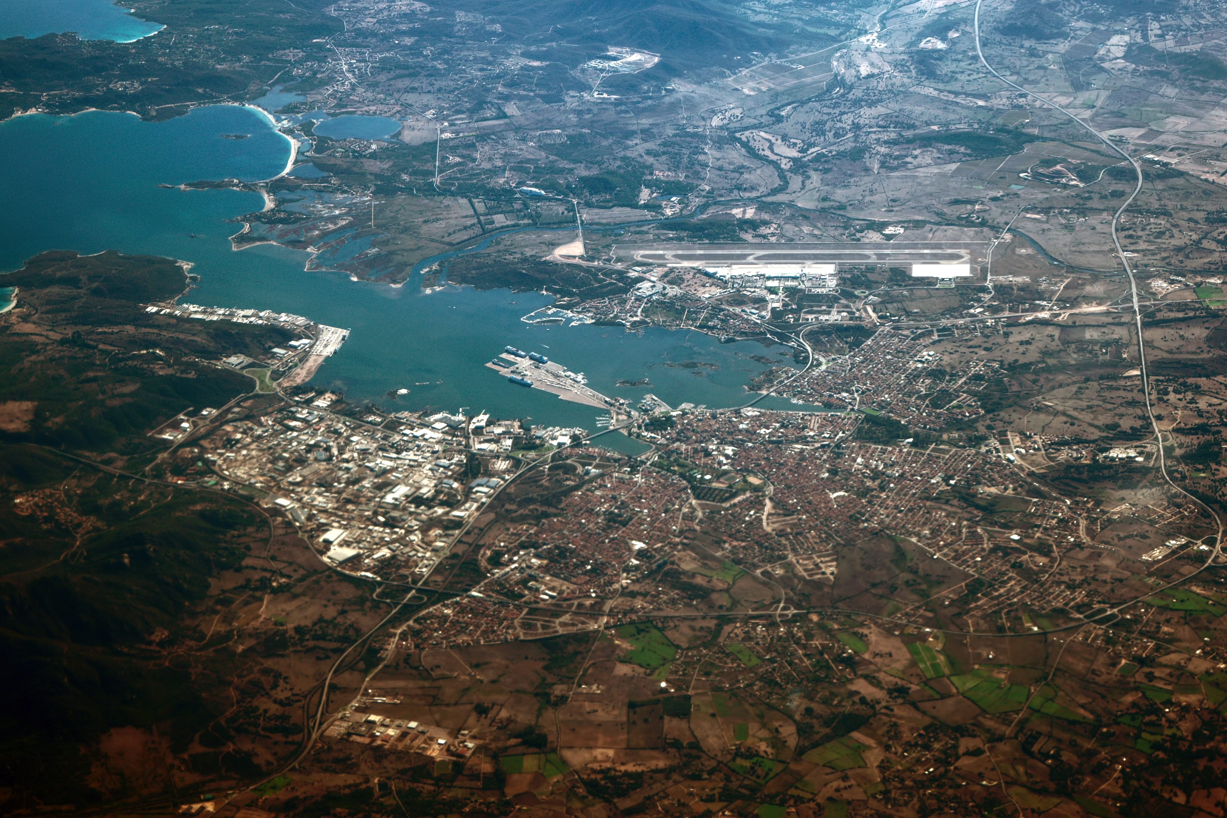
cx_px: 632
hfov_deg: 22.0
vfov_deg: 14.8
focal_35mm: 93
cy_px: 360
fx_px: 3154
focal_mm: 55
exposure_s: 1/500
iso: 100
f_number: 5.6
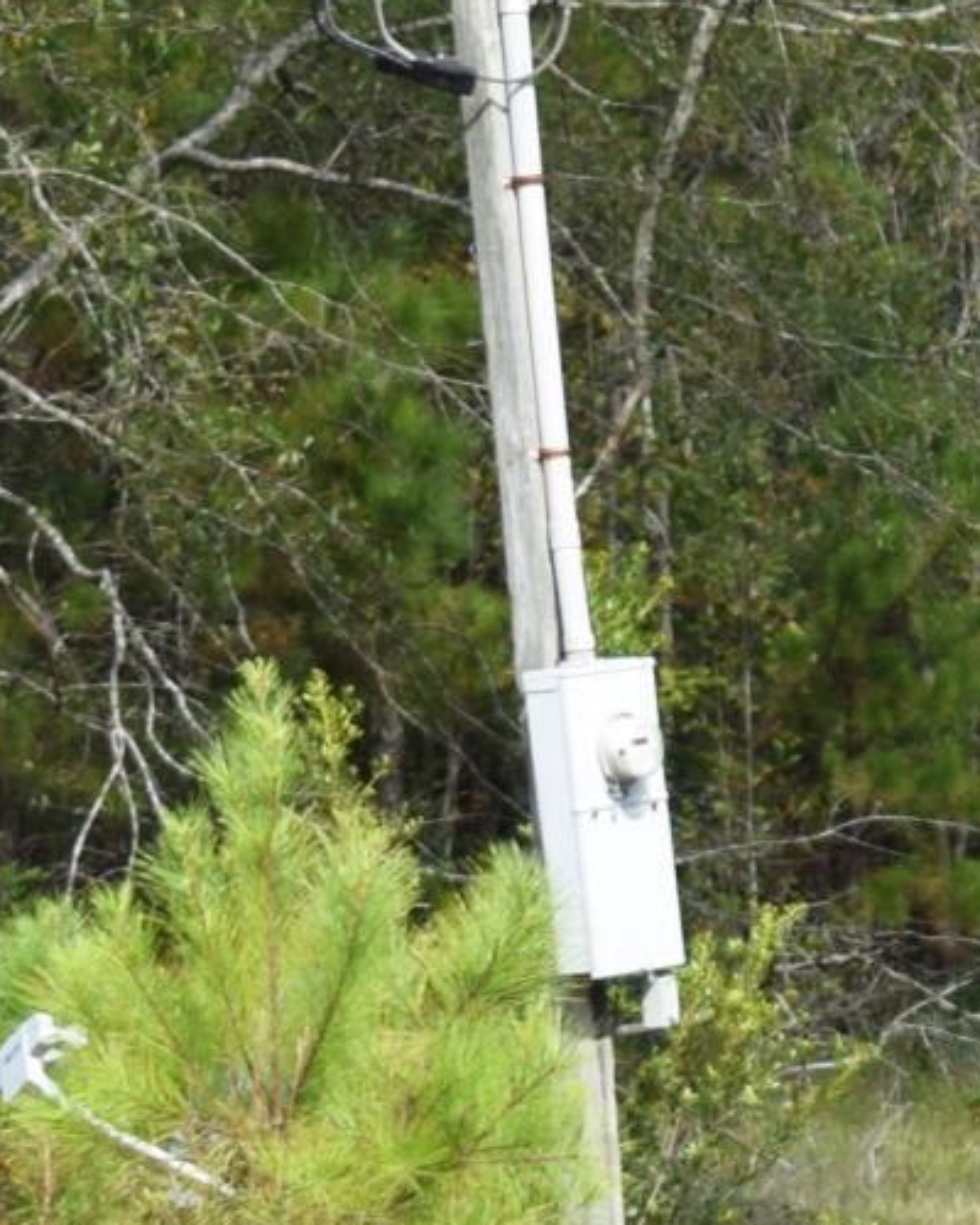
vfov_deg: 4.6
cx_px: 2864
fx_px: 15300
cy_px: 811
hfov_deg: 3.6
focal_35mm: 422
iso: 100
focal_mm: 50
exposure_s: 1/250
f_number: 5.6
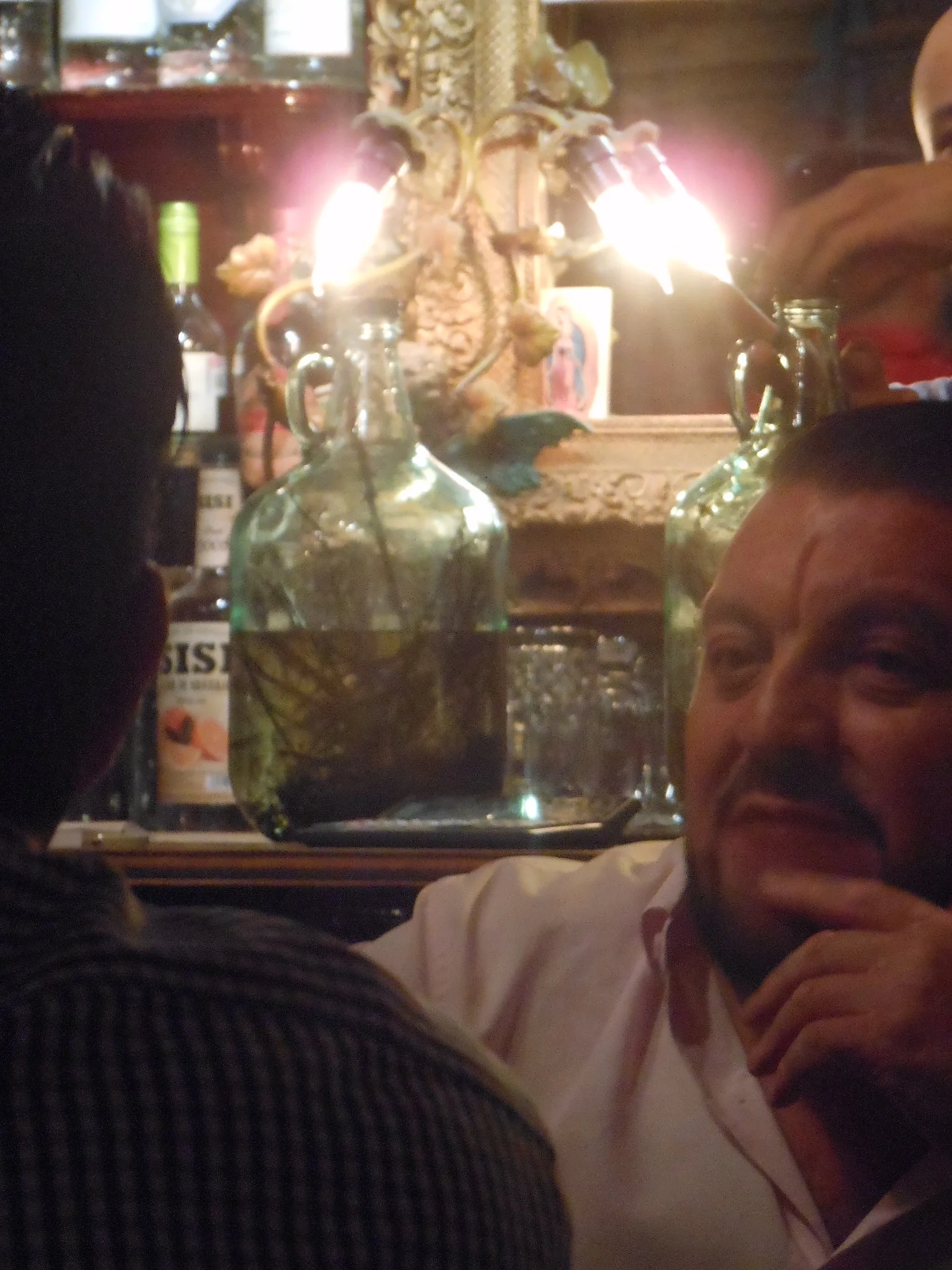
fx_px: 7004
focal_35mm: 191
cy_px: 635
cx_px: 476
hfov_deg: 7.8
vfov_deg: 10.4
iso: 800
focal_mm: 34
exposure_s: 1/5
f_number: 5.6
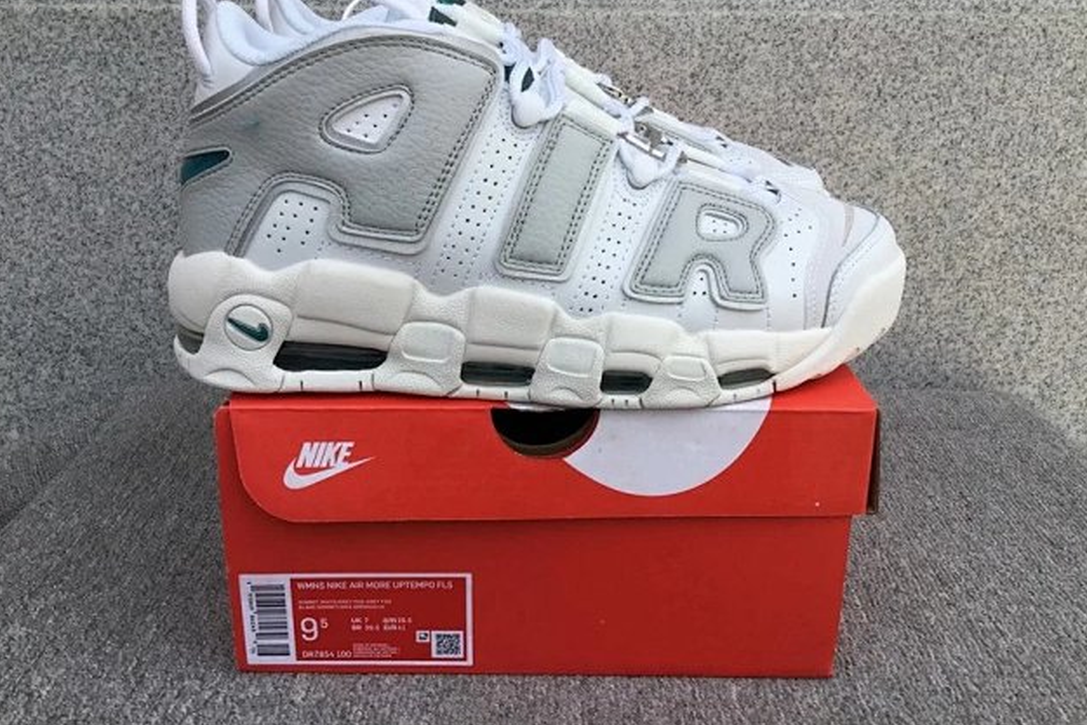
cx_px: 537
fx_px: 997
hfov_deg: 57.2
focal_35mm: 33
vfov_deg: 39.9
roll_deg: -0.1
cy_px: 316
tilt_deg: -18.3
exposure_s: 1/823
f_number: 2.4
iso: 25
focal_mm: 3.3
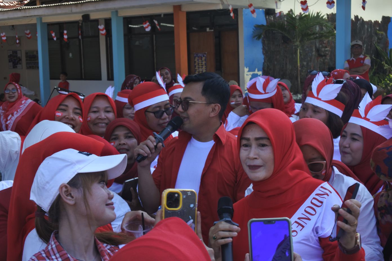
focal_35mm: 61
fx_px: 664
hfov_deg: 32.9
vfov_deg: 22.3
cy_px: 130
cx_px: 196
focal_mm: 22.7
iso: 160
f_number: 7.1
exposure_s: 1/125
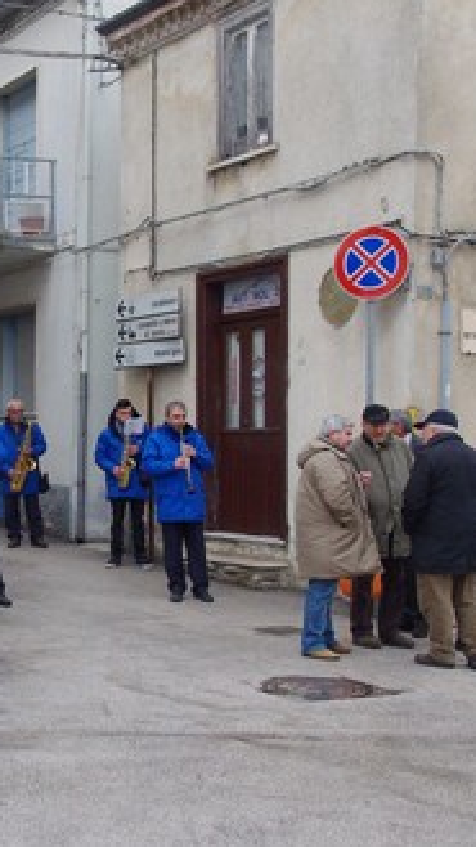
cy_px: 426
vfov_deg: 33.8
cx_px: -15
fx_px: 1392
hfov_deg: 18.8
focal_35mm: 62
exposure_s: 1/250
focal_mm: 26
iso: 800
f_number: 8
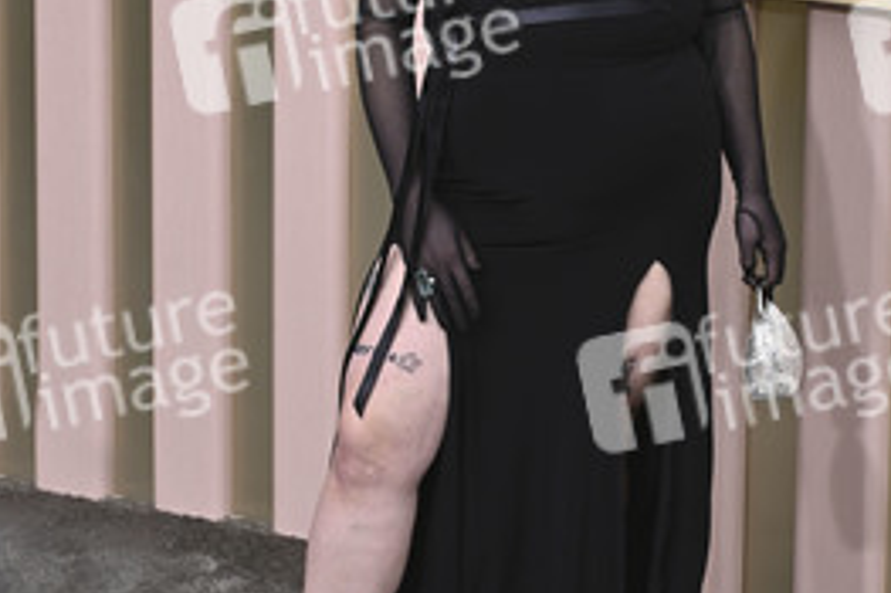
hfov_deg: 13.5
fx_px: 3760
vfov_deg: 9.0
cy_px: 203
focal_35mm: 152
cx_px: 444
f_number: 8
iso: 800
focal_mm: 100
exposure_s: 1/640
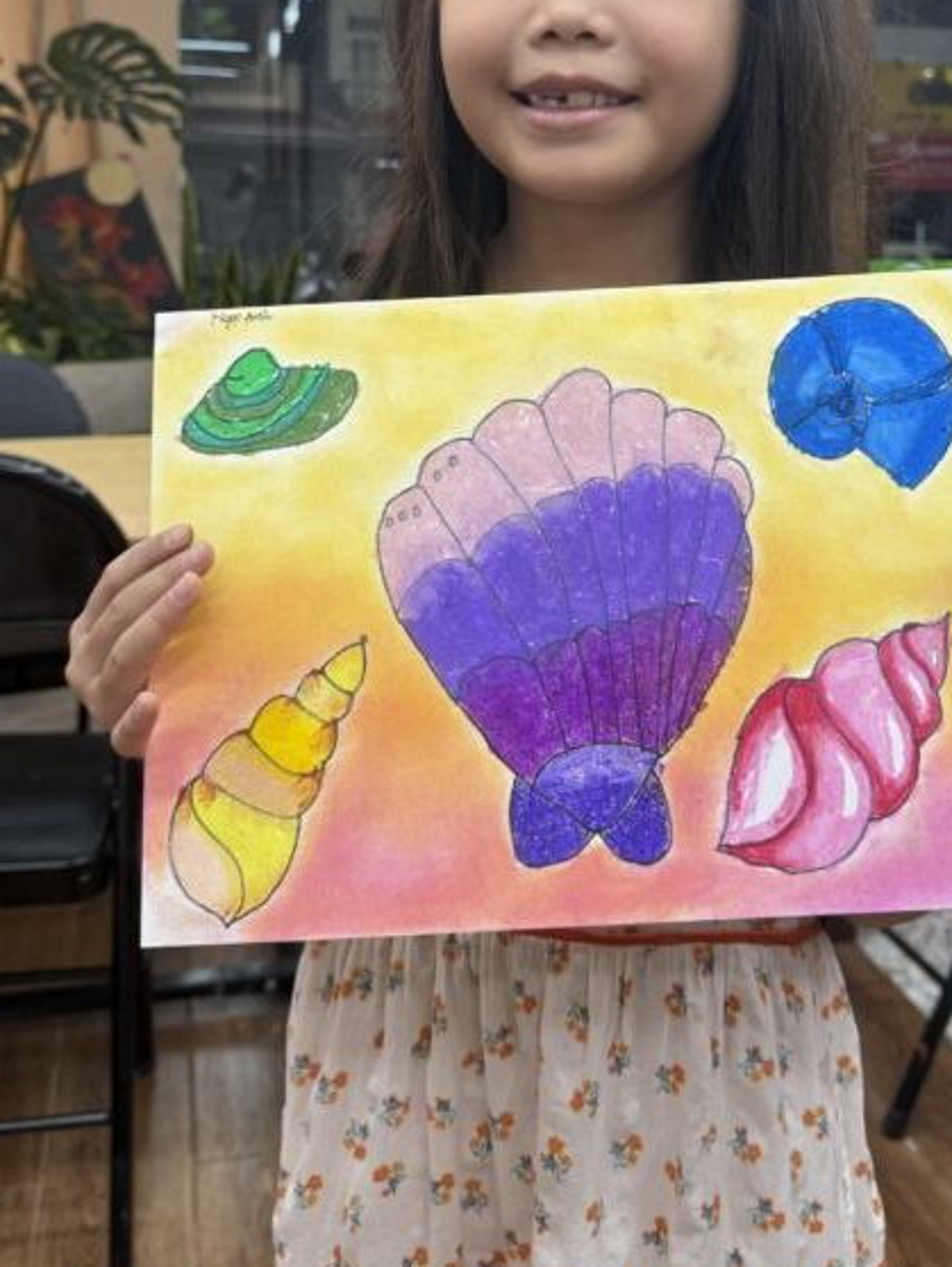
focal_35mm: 43
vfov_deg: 42.6
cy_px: 325
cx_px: 598
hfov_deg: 33.4
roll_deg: -1.2
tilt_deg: -2.5
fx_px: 1576
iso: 80
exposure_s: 1/100
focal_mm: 6.76
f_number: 1.78
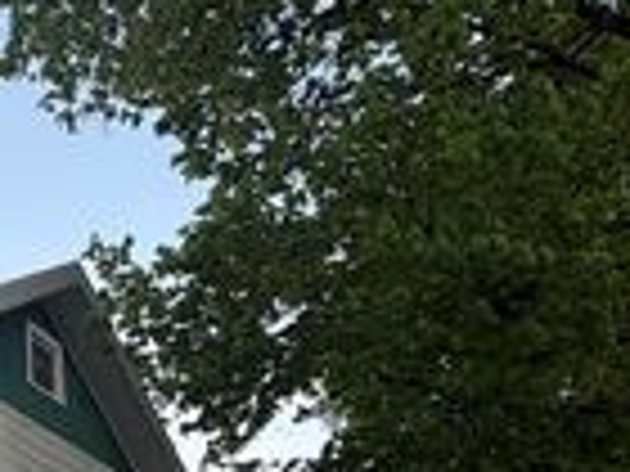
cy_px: 614
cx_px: -104
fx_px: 910
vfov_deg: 25.2
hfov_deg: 32.4
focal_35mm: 50
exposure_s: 1/279
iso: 50
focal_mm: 2.22
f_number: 2.2
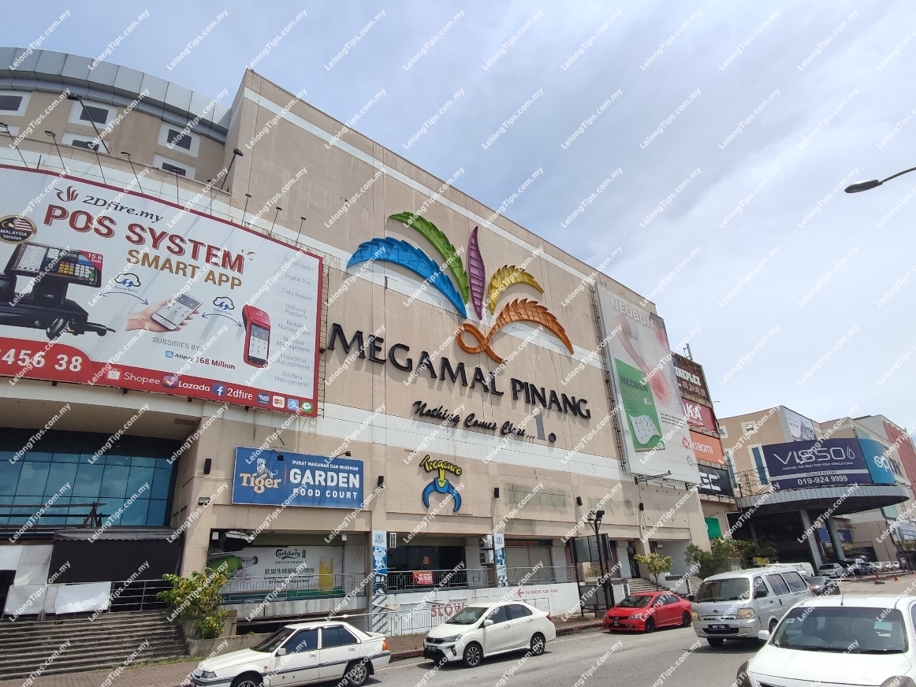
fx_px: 423
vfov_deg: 78.1
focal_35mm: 16
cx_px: 458
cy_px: 344
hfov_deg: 94.5
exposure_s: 1/1910
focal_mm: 1.65
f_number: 2.2
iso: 50
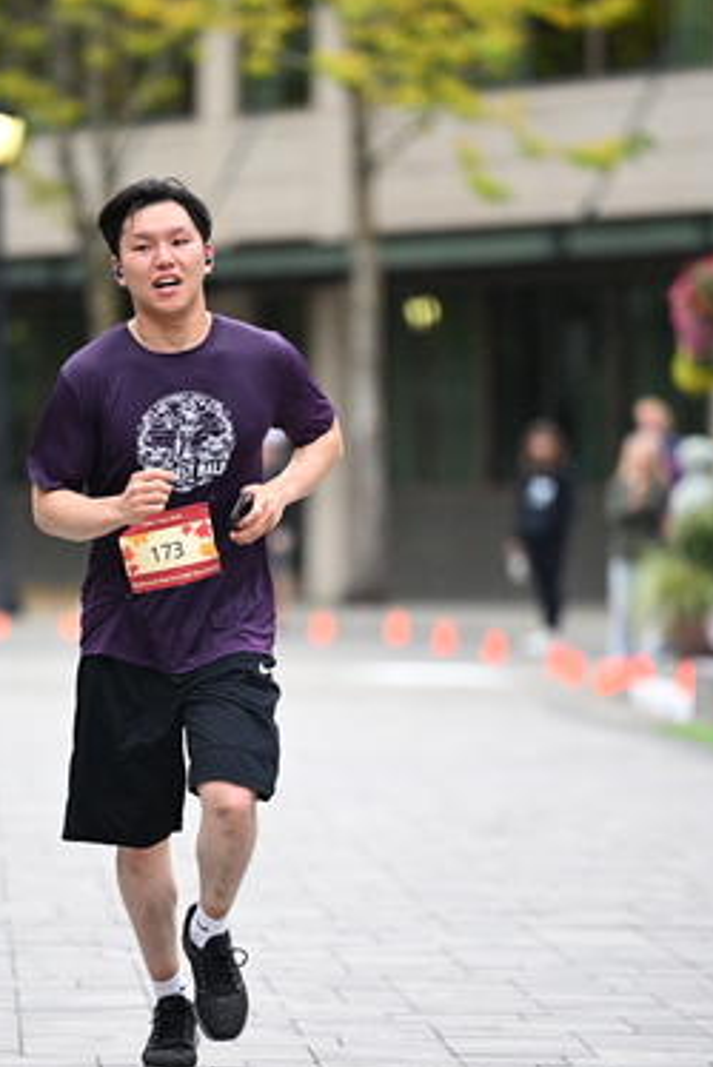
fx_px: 8717
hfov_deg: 4.7
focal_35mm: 294
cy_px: 613
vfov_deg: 7.0
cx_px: 261
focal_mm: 200
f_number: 2.8
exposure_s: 1/1600
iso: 1250
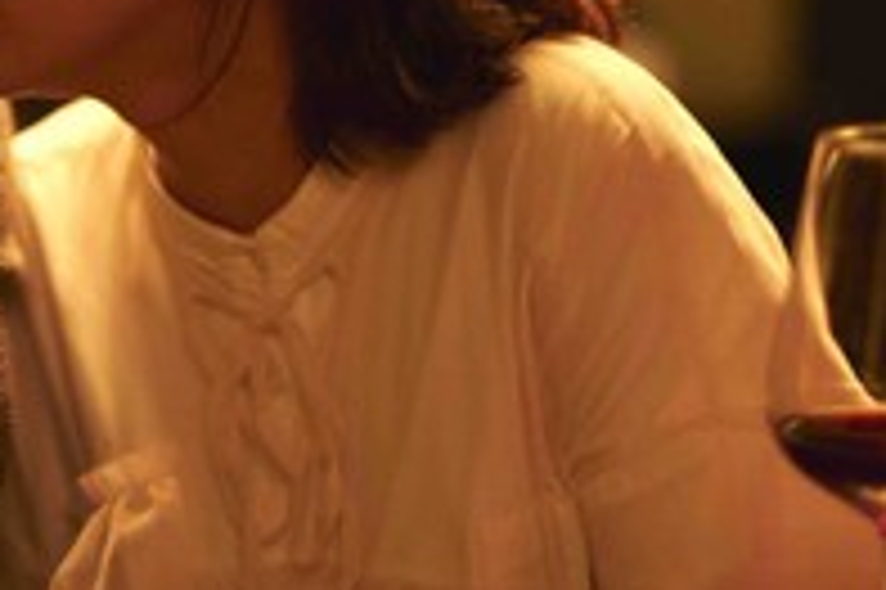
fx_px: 3811
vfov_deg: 8.8
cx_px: -81
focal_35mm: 155
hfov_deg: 13.0
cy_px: 223
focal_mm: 47
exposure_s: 1/320
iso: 1600
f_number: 1.4
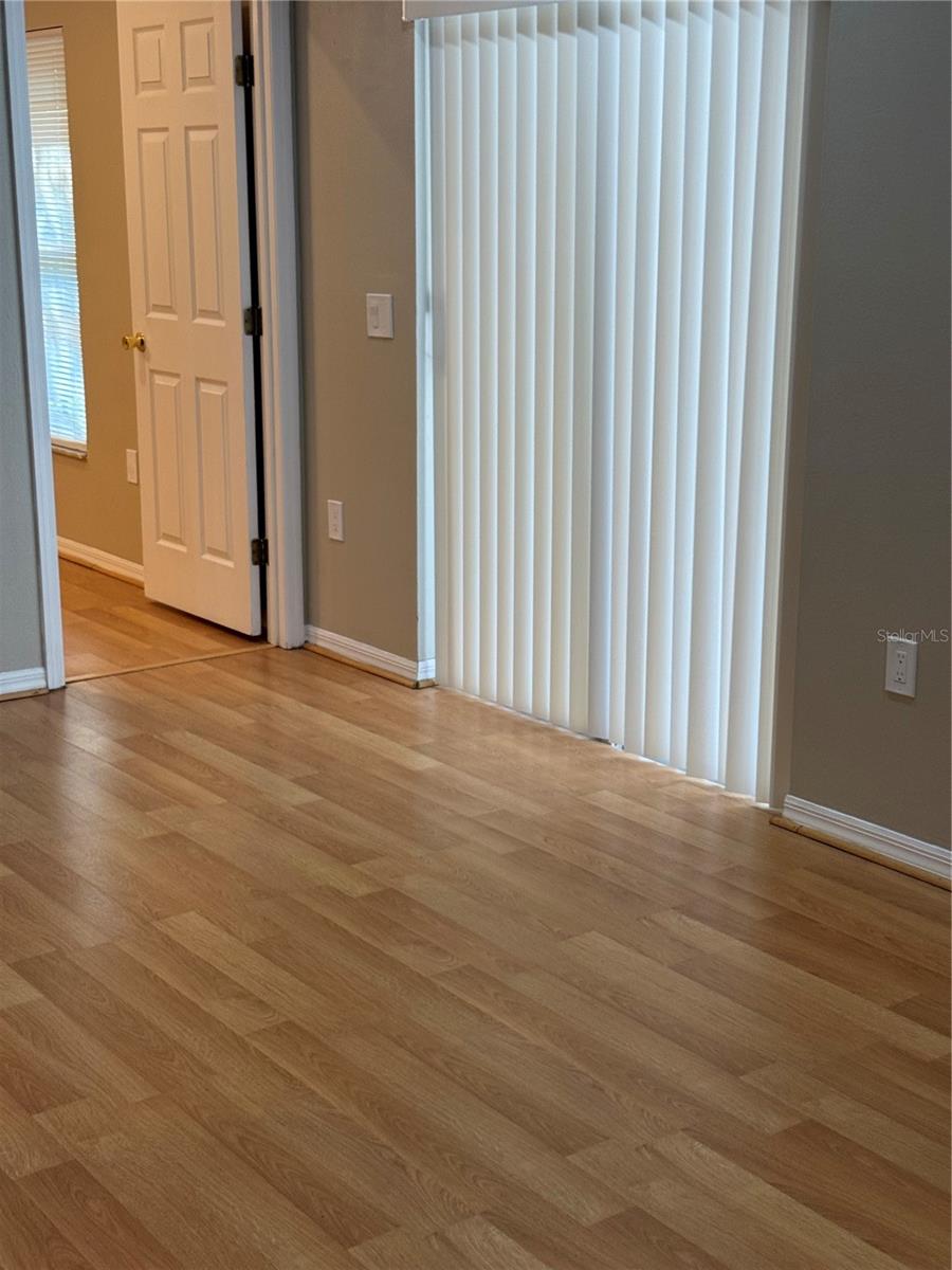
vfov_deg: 39.7
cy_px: 635
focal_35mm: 48
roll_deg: +0.0
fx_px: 1760
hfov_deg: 30.3
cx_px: 476
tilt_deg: -14.1
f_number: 1.78
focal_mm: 6.76
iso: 80
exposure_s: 1/60
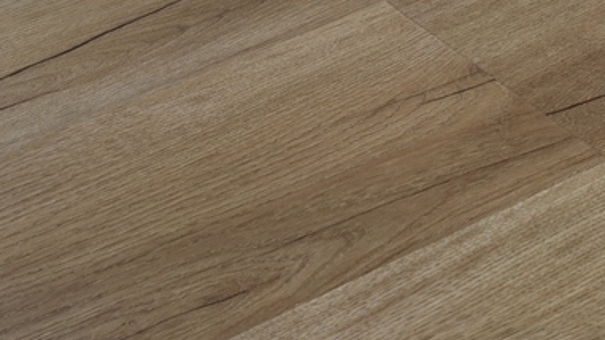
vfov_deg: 8.5
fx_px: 2261
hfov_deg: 15.0
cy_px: -95
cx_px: 581
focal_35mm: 141
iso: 400
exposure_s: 1/100
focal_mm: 50
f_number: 13
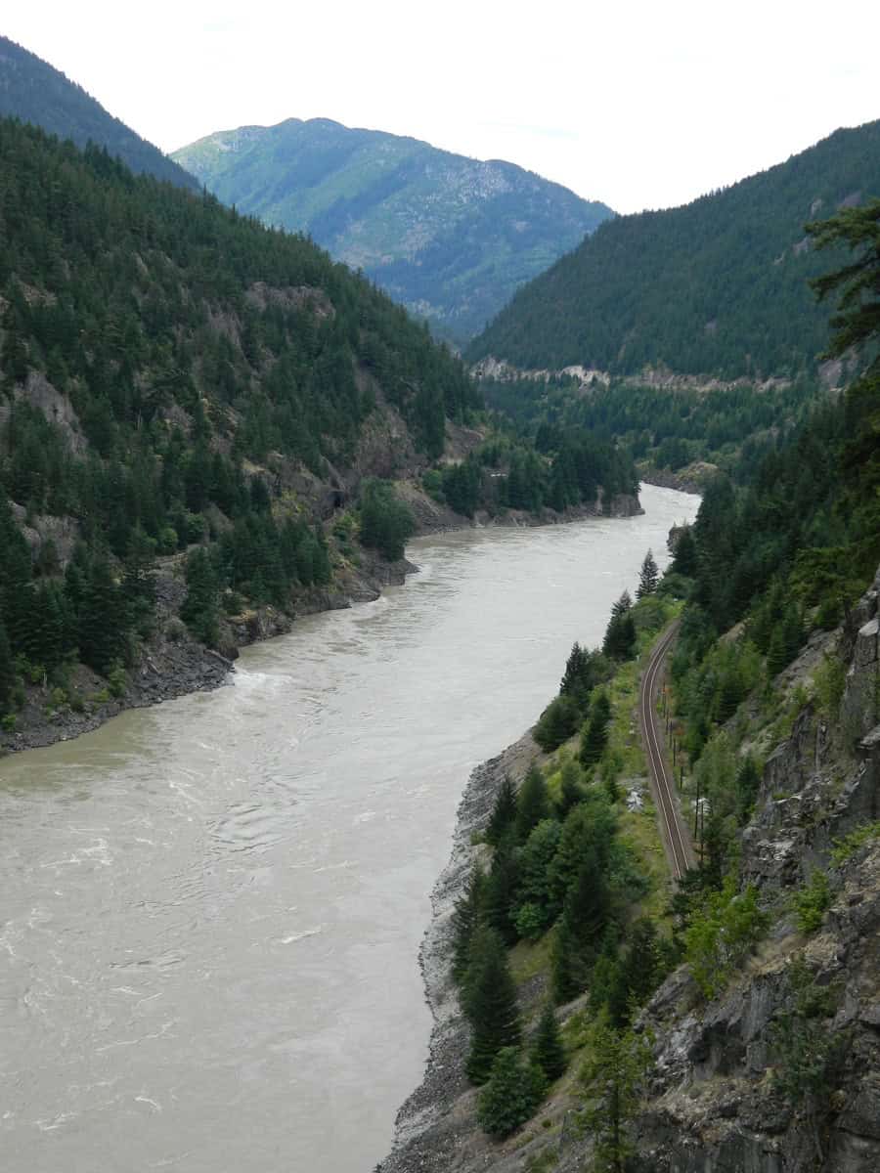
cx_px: 440
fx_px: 1593
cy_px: 586
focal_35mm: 47
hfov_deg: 30.9
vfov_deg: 40.4
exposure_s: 1/320
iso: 80
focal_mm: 8.4
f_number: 3.6
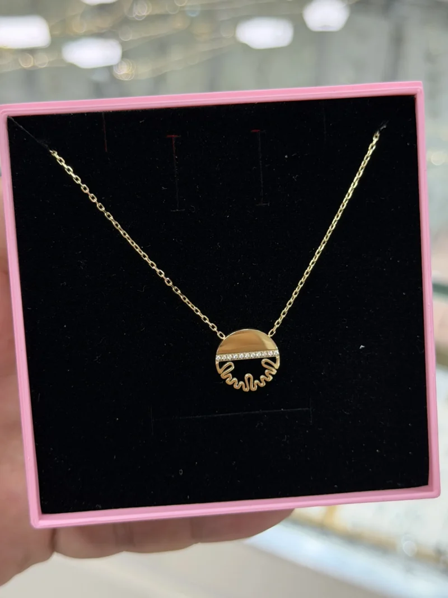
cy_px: 299
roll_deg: +0.7
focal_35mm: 48
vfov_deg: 39.7
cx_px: 224
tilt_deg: -36.8
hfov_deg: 30.3
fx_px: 828
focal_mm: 6.76
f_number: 1.78
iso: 64
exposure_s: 1/173
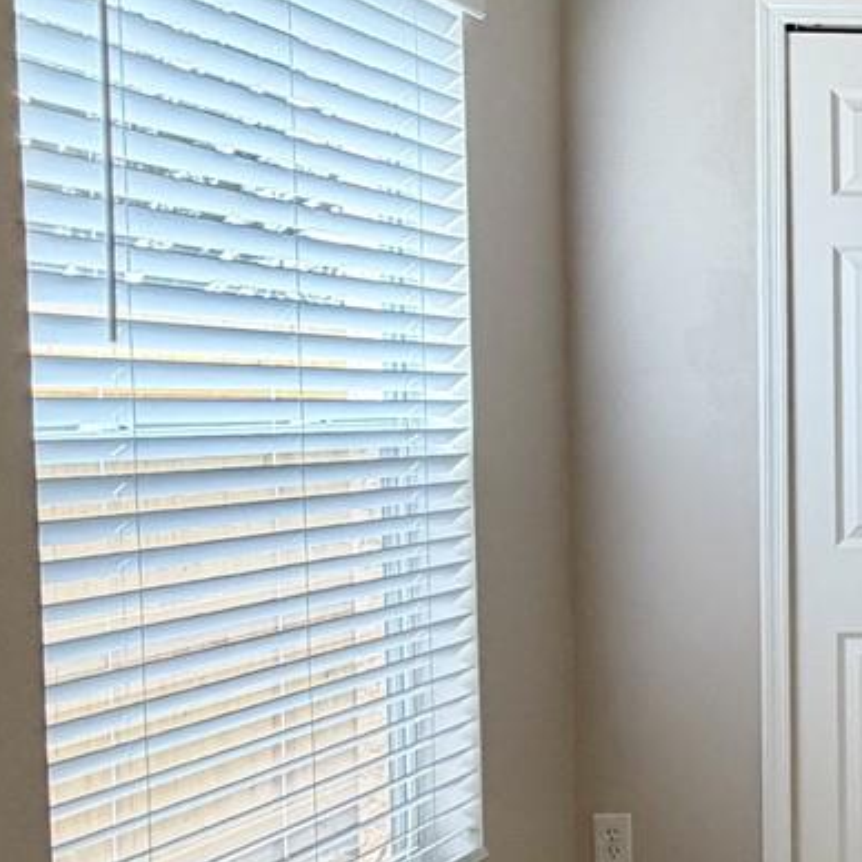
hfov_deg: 25.6
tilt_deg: -3.2
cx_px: 1271
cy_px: 491
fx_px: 1437
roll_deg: -0.8
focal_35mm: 51
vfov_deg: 33.3
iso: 250
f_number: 2.2
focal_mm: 2.22
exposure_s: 1/120
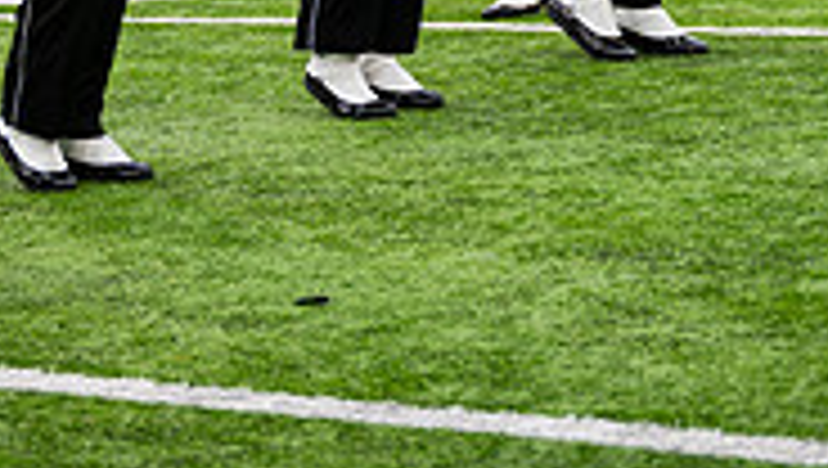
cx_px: 400
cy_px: -358
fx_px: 3407
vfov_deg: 7.6
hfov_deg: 13.9
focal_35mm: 155
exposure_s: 1/500
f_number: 2.8
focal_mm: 47
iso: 160
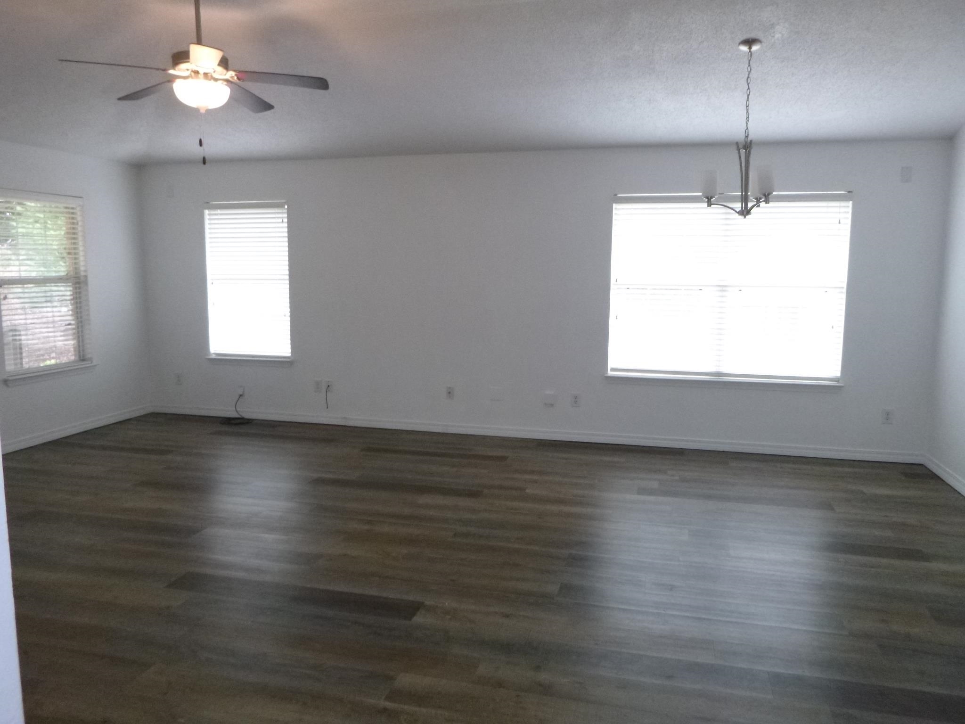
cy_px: 362
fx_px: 697
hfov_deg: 69.4
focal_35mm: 25
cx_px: 482
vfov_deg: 54.9
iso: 400
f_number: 3.9
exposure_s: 1/60
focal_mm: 4.5
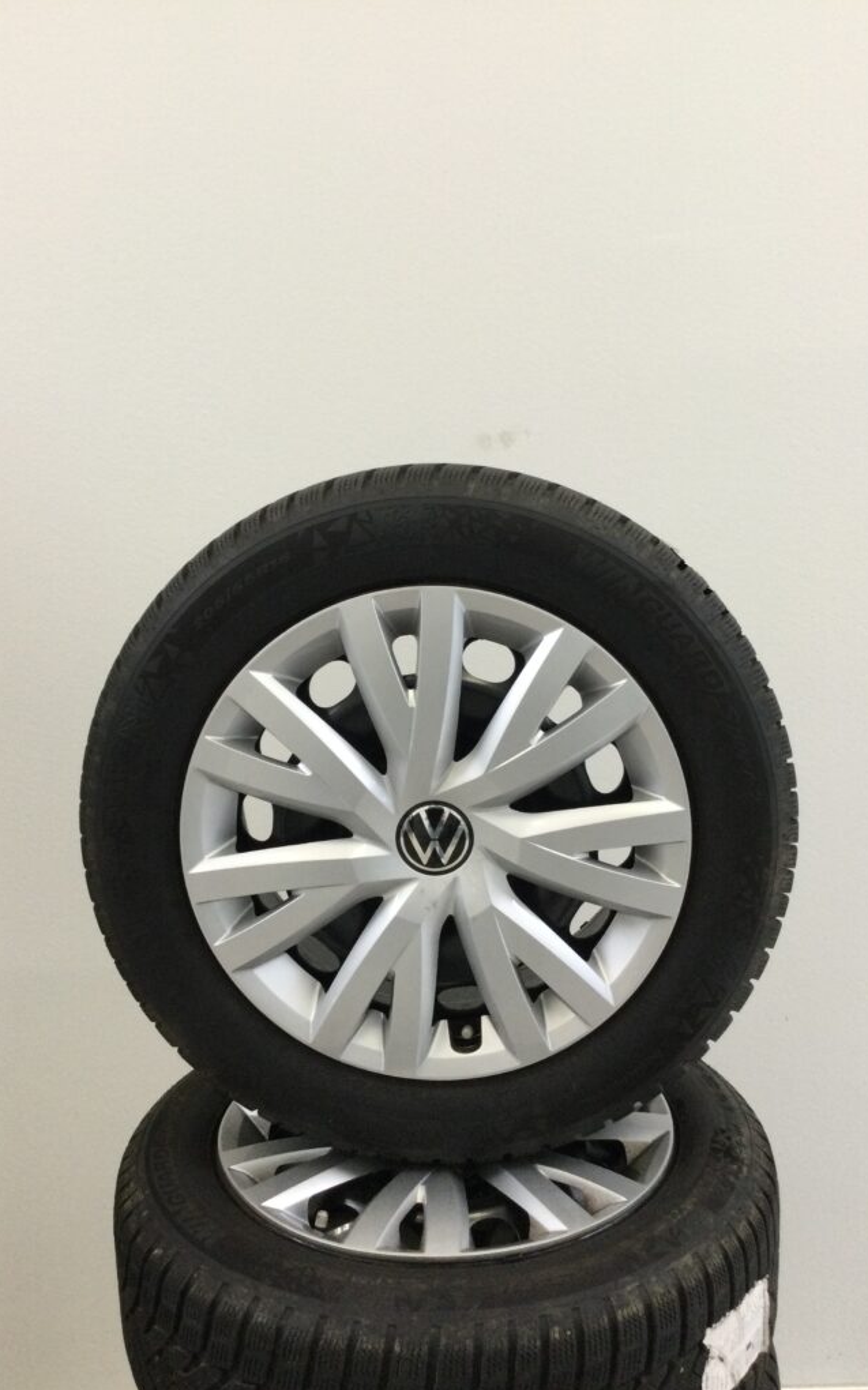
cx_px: 451
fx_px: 1250
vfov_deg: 58.2
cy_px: 696
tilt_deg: -11.2
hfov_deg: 38.3
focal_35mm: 33
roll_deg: +4.3
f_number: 2.4
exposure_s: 1/33
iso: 64
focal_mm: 3.3
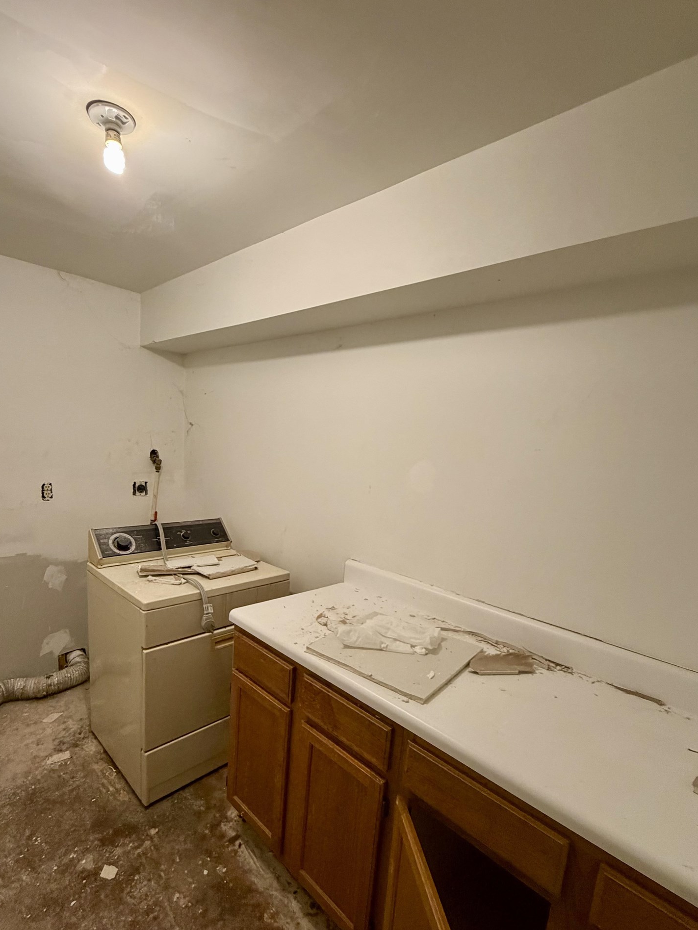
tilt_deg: -8.2
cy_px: 522
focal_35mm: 17
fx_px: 457
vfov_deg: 90.6
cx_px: 317
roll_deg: -3.8
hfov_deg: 74.6
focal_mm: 2.22
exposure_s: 1/60
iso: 320
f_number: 2.2
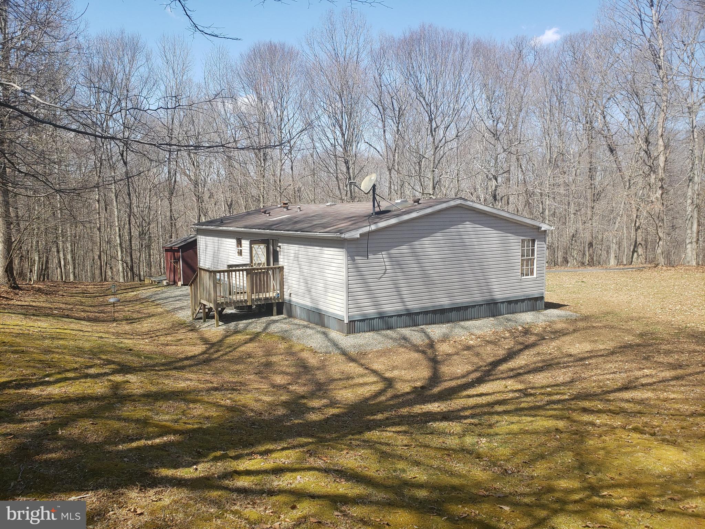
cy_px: 264
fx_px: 530
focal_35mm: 26
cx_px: 352
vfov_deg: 53.1
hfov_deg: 67.3
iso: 50
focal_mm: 4.3
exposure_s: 1/726
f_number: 2.4
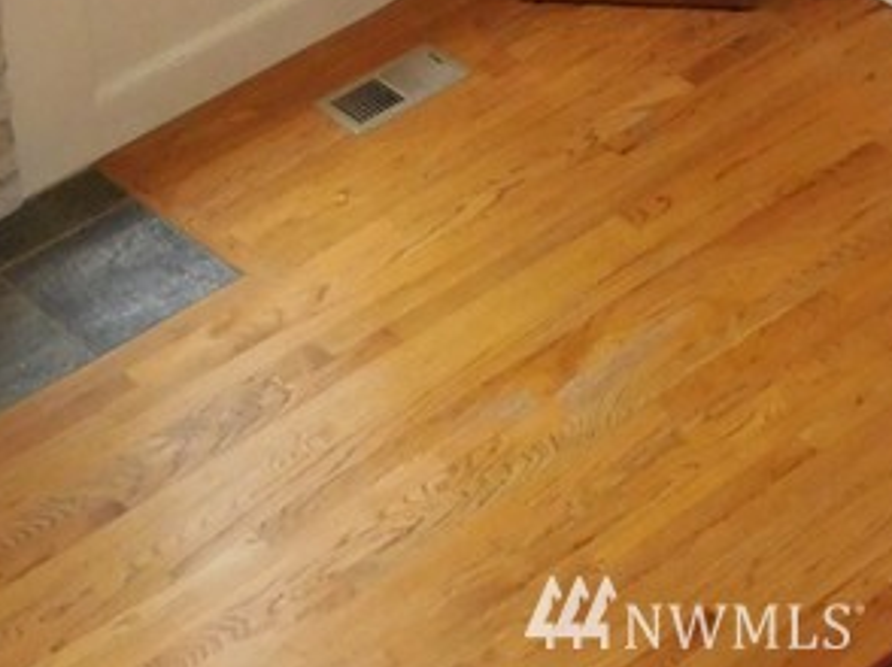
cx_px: 695
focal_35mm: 136
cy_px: -437
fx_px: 3502
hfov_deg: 14.4
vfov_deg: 10.4
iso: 720
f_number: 3.9
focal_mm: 7
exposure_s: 1/30
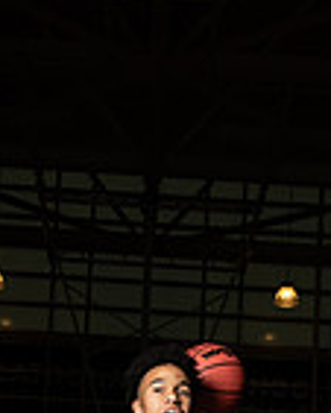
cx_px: 173
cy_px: 600
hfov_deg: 15.1
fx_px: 1248
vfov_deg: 17.2
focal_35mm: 102
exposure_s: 1/200
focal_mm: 34
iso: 320
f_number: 14
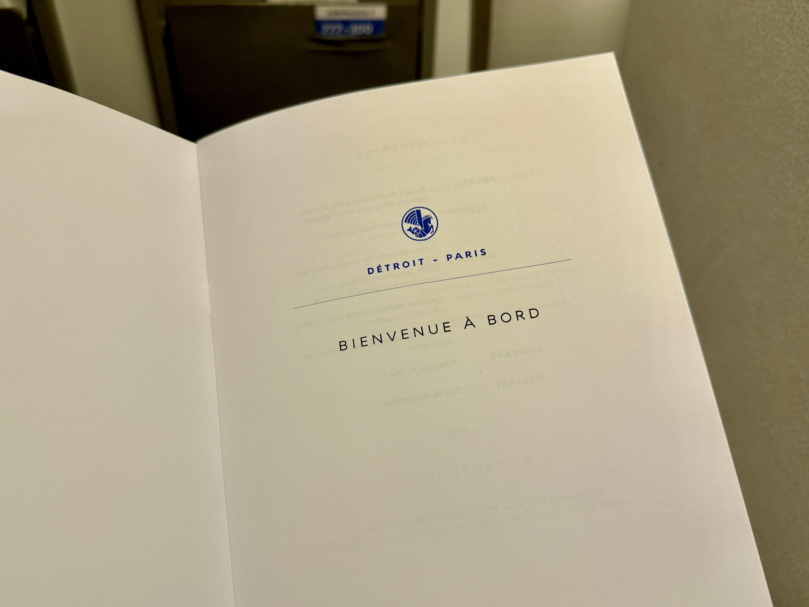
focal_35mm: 25
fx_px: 584
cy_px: 316
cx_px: 413
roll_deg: -2.8
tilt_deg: -37.2
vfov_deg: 54.9
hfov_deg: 69.4
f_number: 1.78
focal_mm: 6.86
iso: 200
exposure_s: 1/104
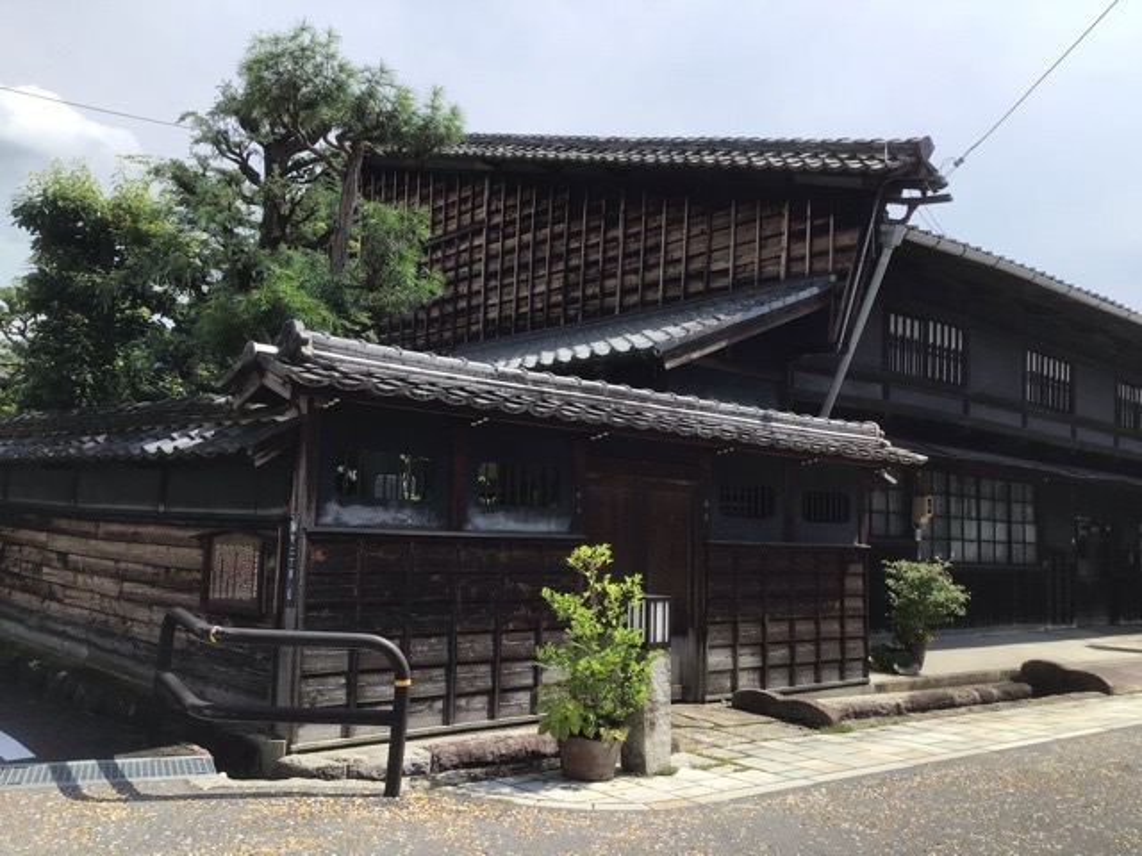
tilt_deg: +5.5
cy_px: 428
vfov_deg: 45.4
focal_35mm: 31
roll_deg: -1.4
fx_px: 1023
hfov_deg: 58.4
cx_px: 571
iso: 25
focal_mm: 3.3
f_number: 2.4
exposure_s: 1/1006
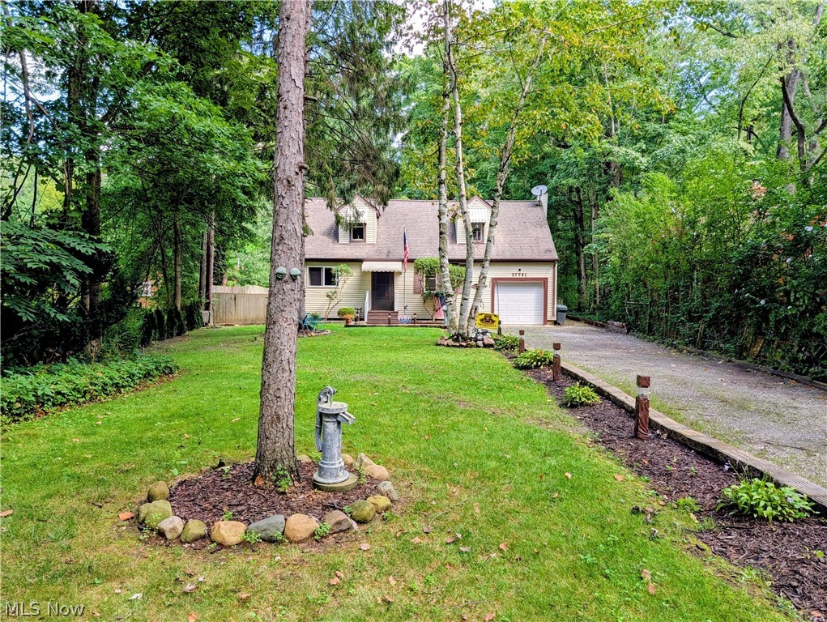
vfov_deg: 56.9
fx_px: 574
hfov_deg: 71.5
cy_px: 311
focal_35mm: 24
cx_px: 414
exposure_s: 1/148
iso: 19
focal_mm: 6.9
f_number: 1.68
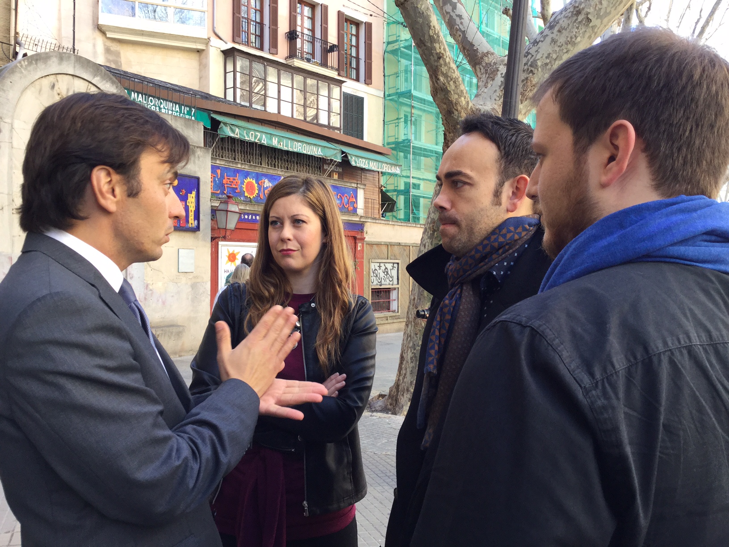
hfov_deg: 58.4
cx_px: 364
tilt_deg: -0.9
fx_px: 653
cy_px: 274
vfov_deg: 45.4
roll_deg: +0.8
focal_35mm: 31
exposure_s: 1/100
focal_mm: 3.3
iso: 40
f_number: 2.4
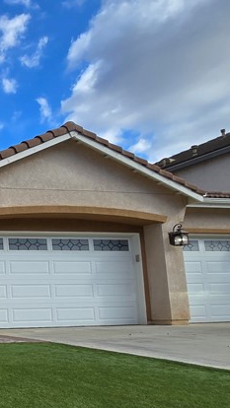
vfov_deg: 55.3
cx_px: -192
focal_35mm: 35
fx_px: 379
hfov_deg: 21.2
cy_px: 277
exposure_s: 1/1659
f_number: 2.2
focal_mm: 2.2
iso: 50
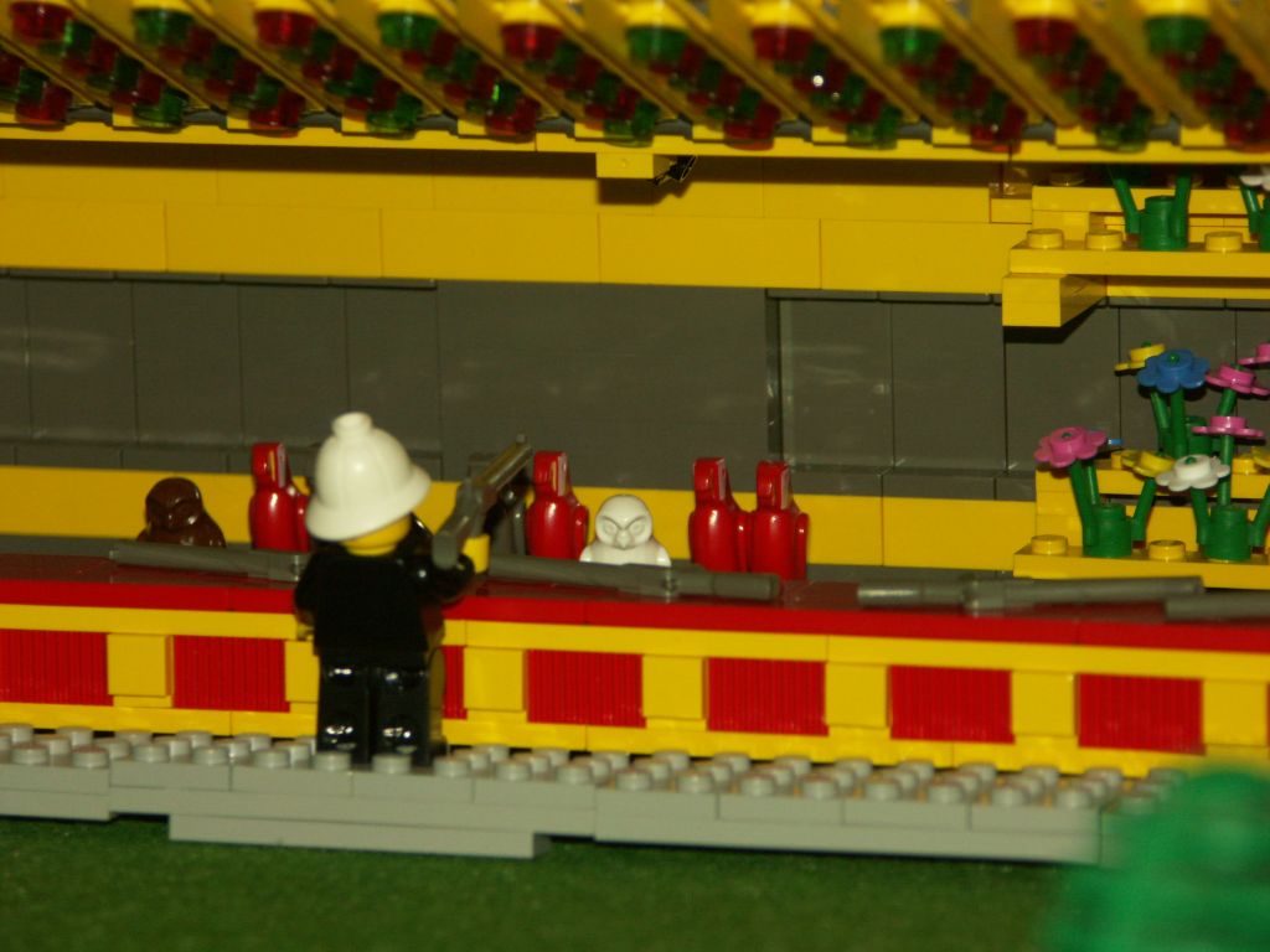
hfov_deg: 9.9
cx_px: 635
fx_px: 7338
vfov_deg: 7.4
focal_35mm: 200
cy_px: 476
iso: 200
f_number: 3.5
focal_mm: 50.8
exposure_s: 1/200
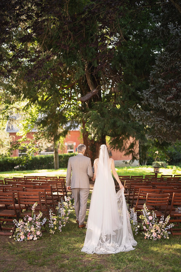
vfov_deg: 39.6
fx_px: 377
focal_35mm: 50
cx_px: 90
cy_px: 136
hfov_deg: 27.0
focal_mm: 50
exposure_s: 1/1000
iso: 400
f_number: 1.8
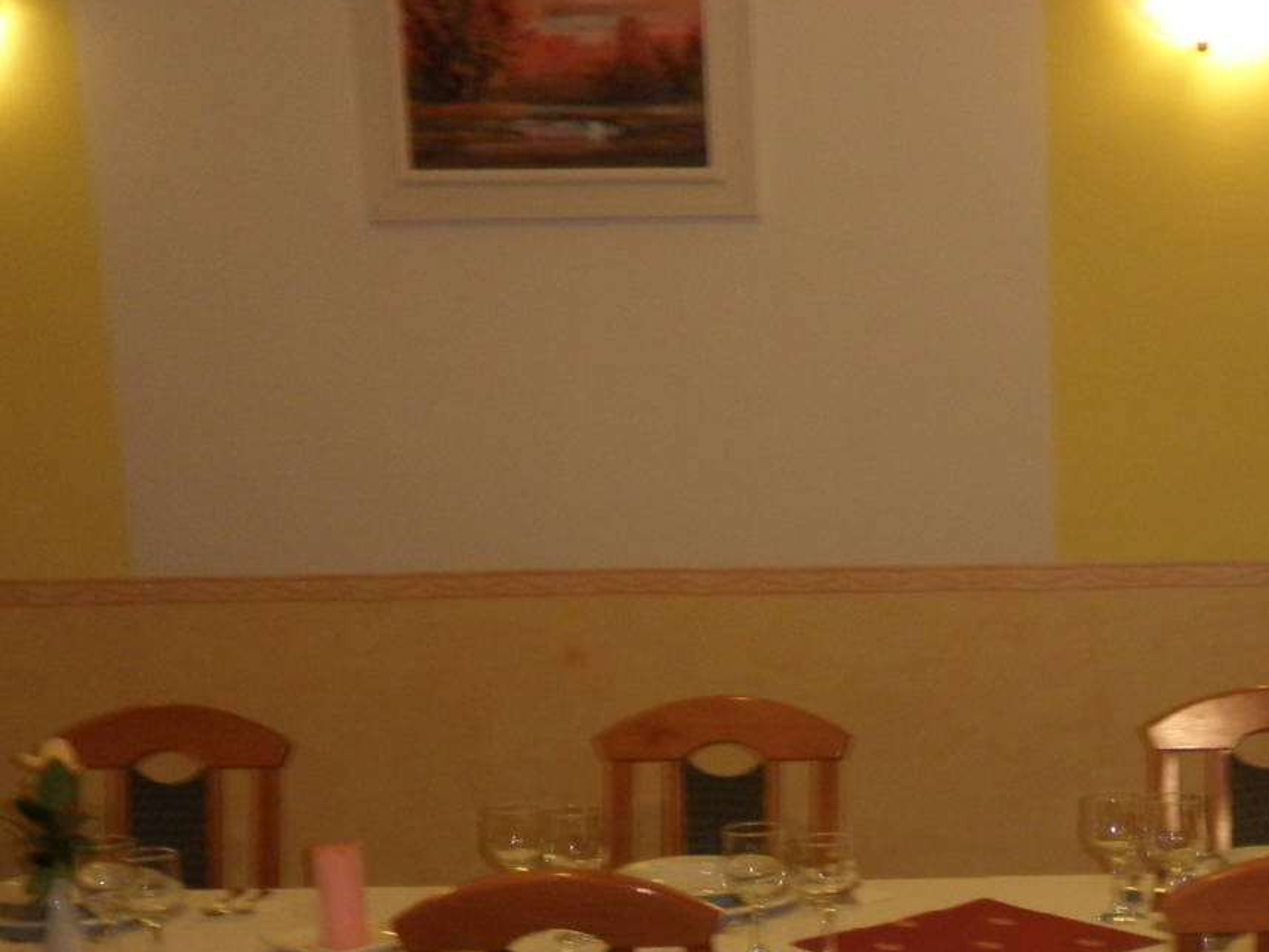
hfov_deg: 22.1
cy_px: 1122
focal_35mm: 86
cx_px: 1208
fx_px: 3153
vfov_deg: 16.5
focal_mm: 6.3
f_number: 3.5
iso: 160
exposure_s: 1/30
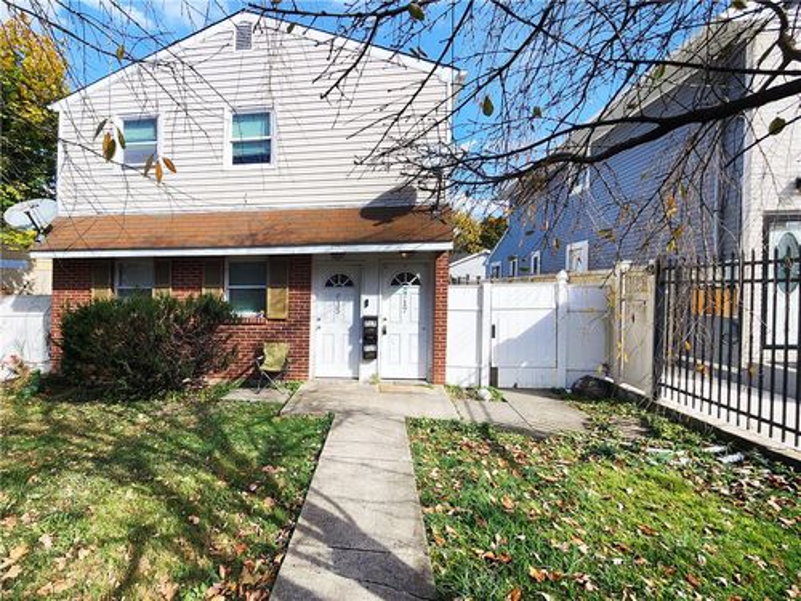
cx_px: 400
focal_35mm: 13
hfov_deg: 106.2
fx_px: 301
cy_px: 300
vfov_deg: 89.9
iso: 50
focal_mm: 2.2
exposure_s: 1/1369
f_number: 2.2
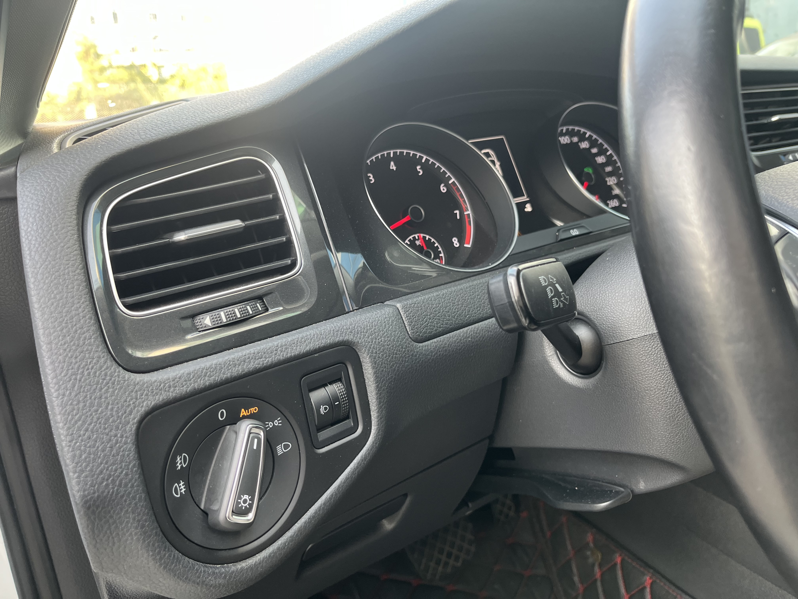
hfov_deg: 67.3
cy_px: 300
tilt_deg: -17.1
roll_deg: +3.4
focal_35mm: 26
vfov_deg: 53.1
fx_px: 599
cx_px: 399
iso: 125
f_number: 1.6
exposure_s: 1/101
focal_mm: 5.1
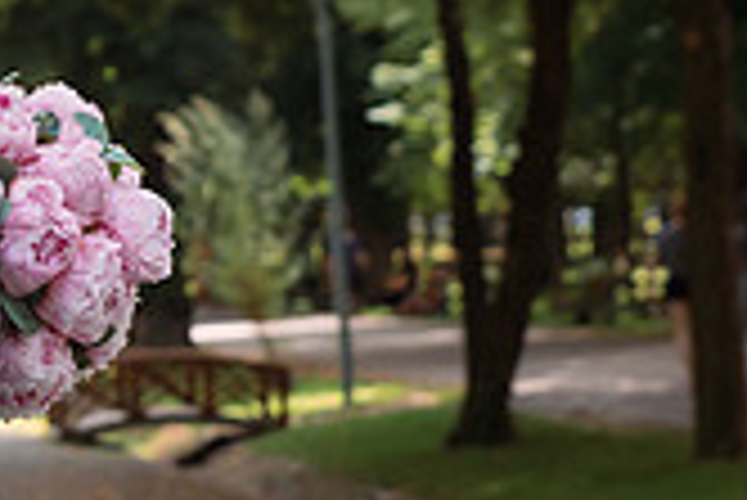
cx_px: -295
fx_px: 4880
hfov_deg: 8.6
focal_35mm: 235
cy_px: 151
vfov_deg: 5.9
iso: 500
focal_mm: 56
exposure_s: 1/400
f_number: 4
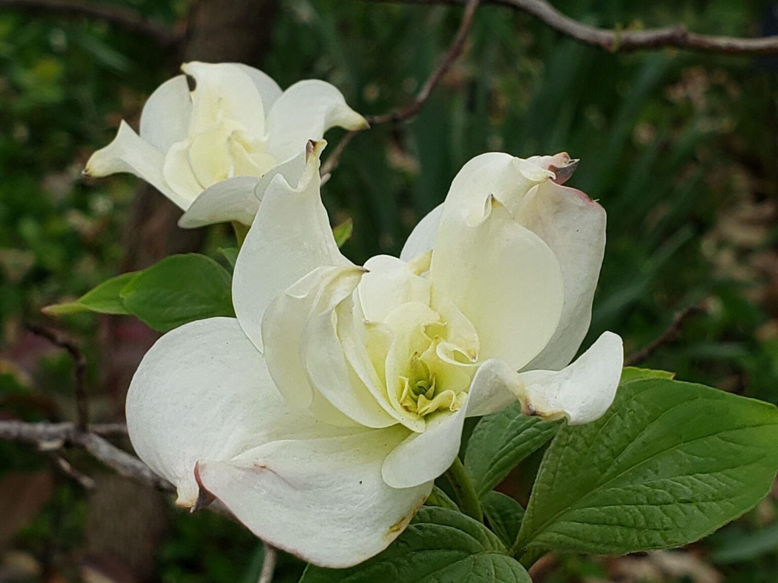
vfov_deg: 53.1
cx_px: 389
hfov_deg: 67.3
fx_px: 584
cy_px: 292
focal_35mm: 26
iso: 50
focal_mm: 4.3
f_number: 2.4
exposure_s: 1/301
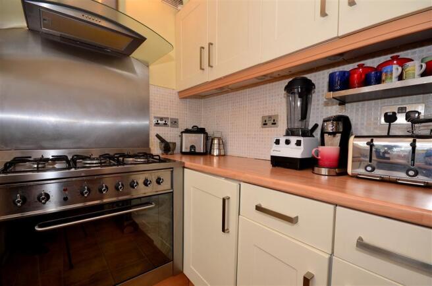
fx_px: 198
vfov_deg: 71.8
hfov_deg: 95.1
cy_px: 143
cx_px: 216
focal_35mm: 16
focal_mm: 11
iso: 200
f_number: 11
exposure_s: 1/5
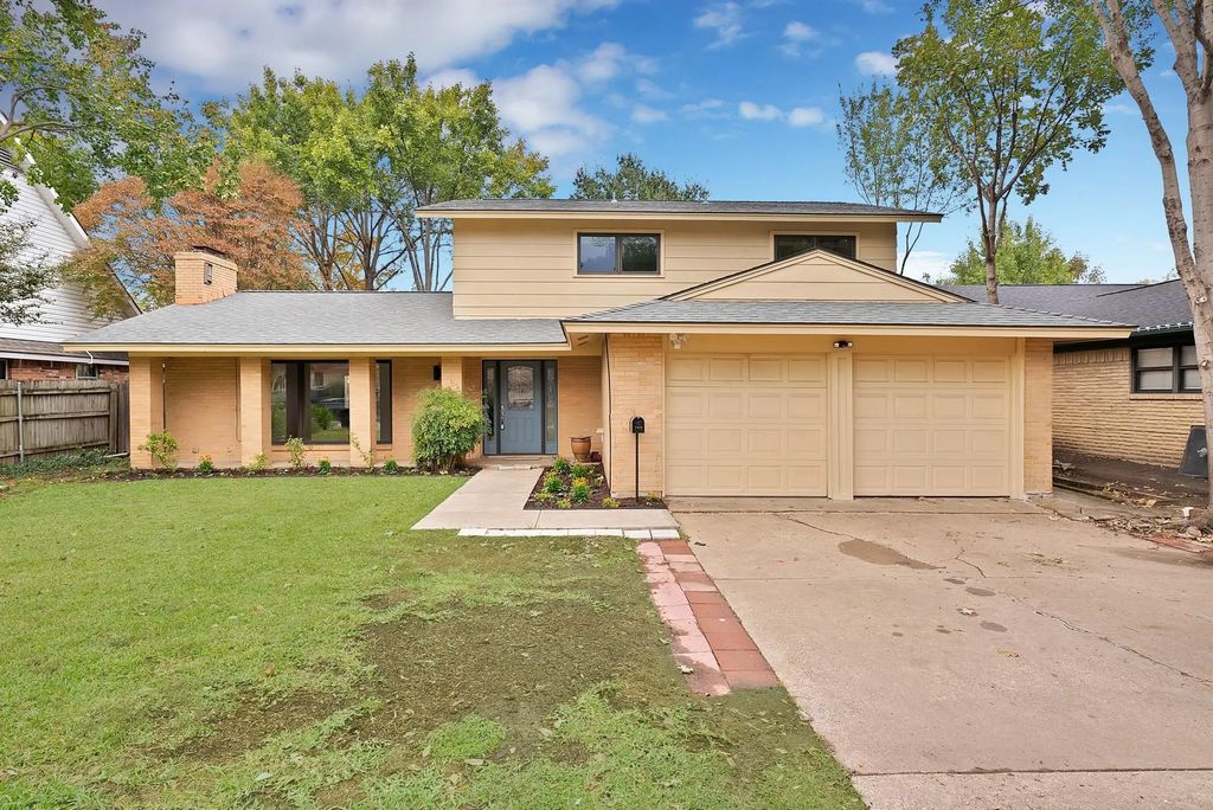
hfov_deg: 86.9
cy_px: 405
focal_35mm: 19
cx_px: 606
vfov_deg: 64.6
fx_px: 641
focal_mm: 19
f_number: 8
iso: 640
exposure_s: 1/100
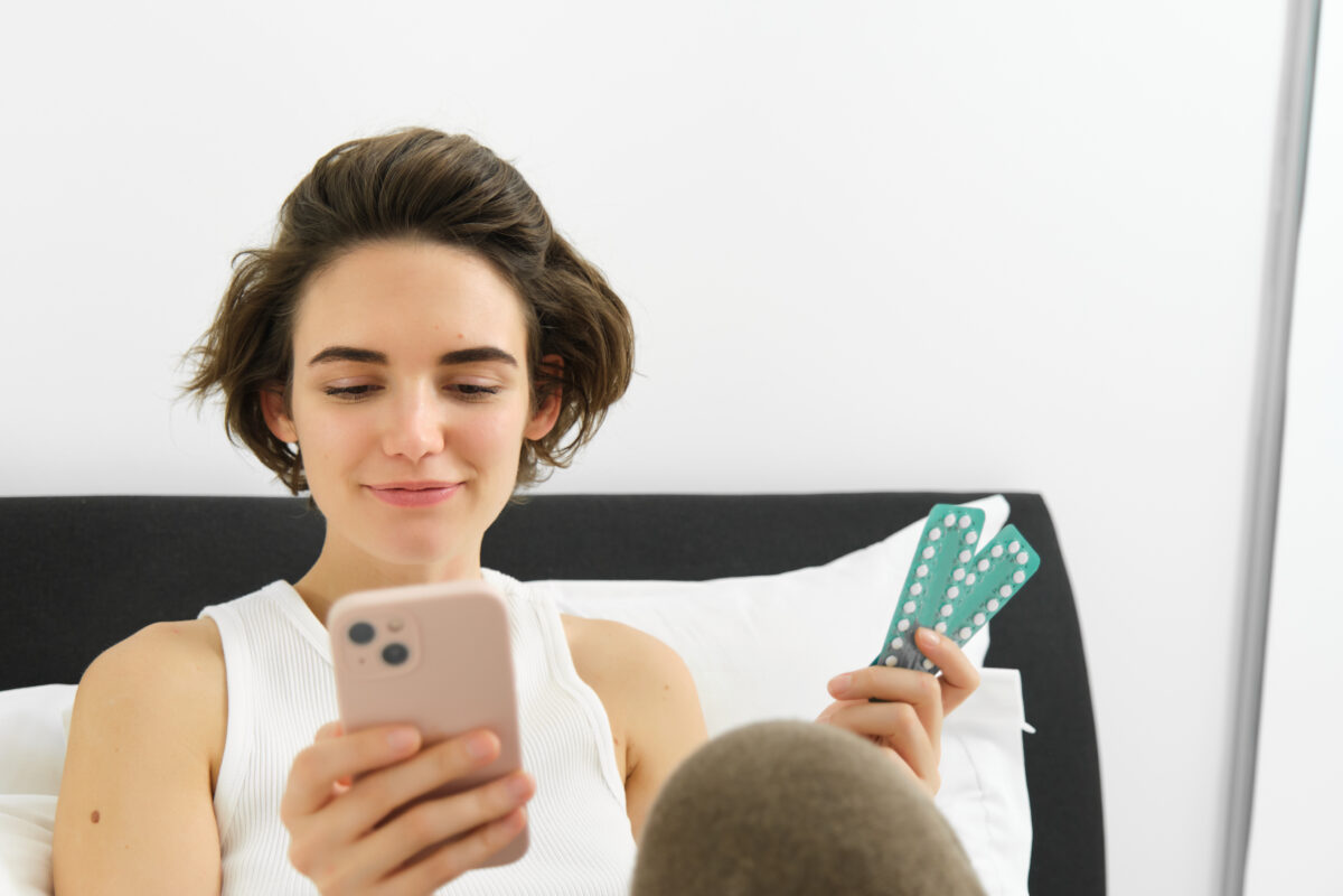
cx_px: 672
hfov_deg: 41.1
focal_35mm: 48
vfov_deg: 28.1
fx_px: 1791
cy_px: 448
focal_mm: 32.1
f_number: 2.8
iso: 500
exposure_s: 1/125
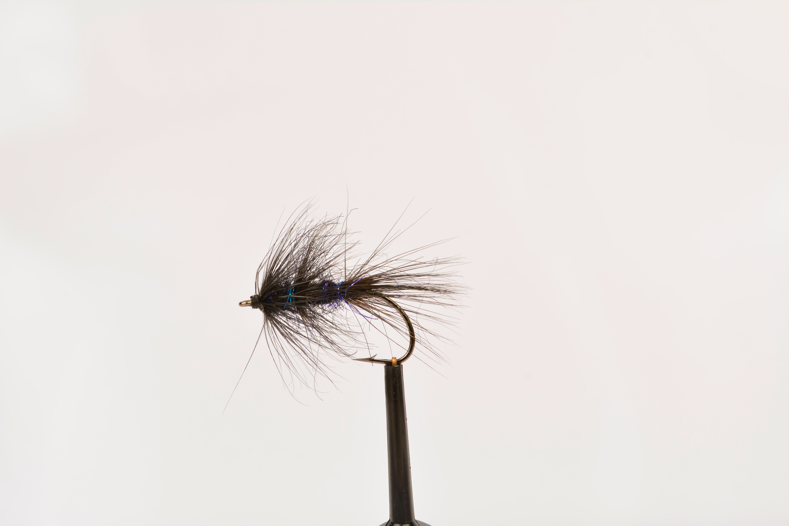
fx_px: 1315
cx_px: 394
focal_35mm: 60
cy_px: 263
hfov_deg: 33.4
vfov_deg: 22.6
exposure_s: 1/25
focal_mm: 40
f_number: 11
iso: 100
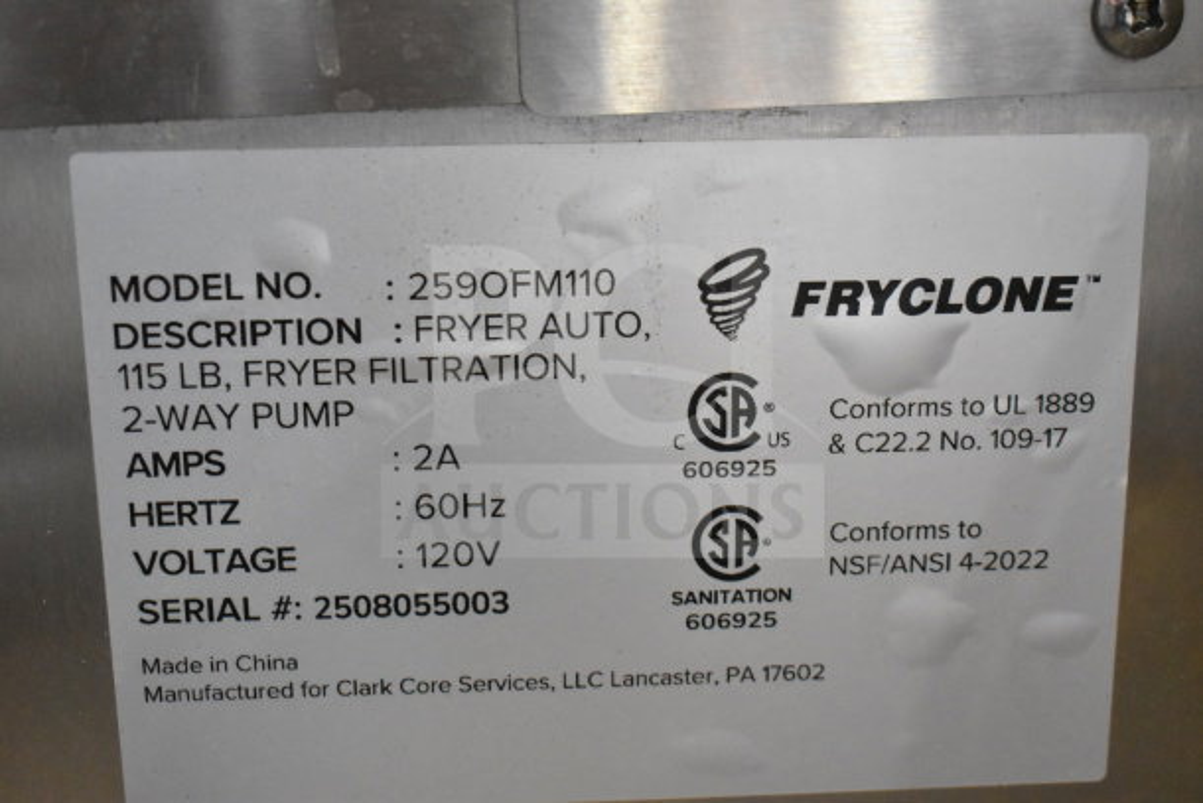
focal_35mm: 54
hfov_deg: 36.9
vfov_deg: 25.1
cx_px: 602
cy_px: 402
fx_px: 1805
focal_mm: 36
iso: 6400
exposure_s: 1/60
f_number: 4.8
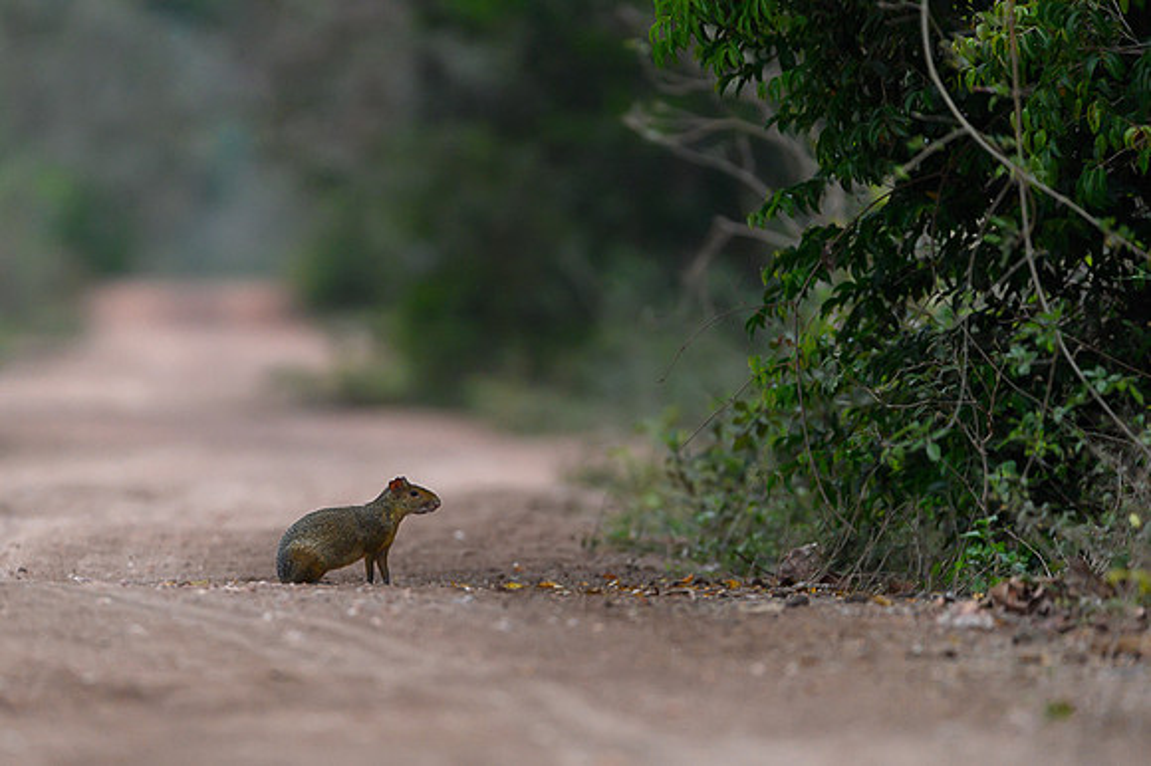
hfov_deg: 3.4
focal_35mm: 599
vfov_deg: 2.3
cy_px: 458
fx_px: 19124
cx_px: 462
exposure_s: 1/25
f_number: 4
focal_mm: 500
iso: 3200
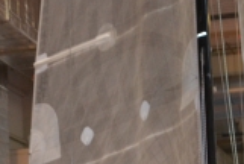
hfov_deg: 16.3
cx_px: 341
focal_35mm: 117
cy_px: 293
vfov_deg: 11.0
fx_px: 794
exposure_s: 1/60
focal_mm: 18
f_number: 3.5
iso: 640
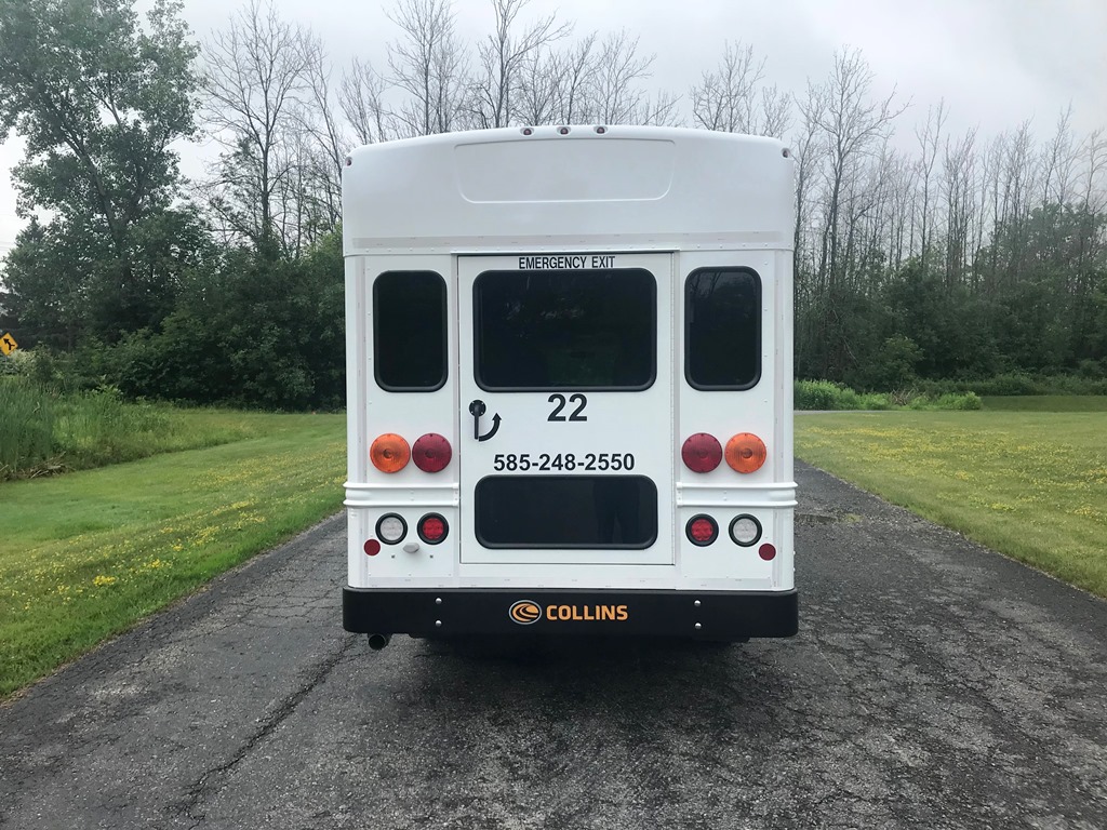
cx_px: 554
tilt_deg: -1.2
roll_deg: -1.8
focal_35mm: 28
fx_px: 895
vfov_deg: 49.7
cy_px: 415
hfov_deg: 63.4
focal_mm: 3.99
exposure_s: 1/1100
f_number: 1.8
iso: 20
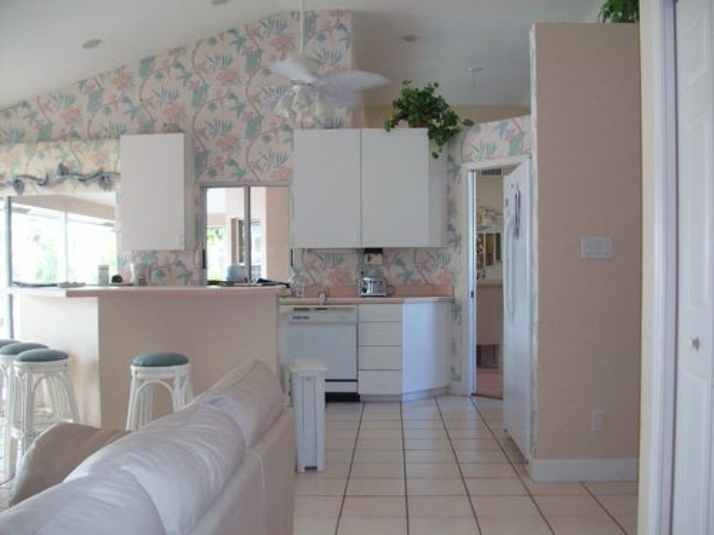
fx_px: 701
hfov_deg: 54.0
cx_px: 357
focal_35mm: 34
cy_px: 268
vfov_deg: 41.8
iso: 160
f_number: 2.8
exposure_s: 1/60
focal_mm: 5.7
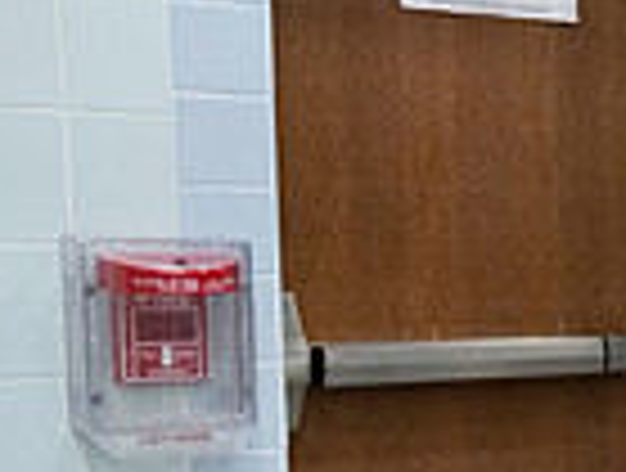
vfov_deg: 15.2
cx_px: 1288
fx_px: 1741
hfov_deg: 15.7
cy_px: 456
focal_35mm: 96
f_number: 4
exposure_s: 1/320
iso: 6400
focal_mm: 24
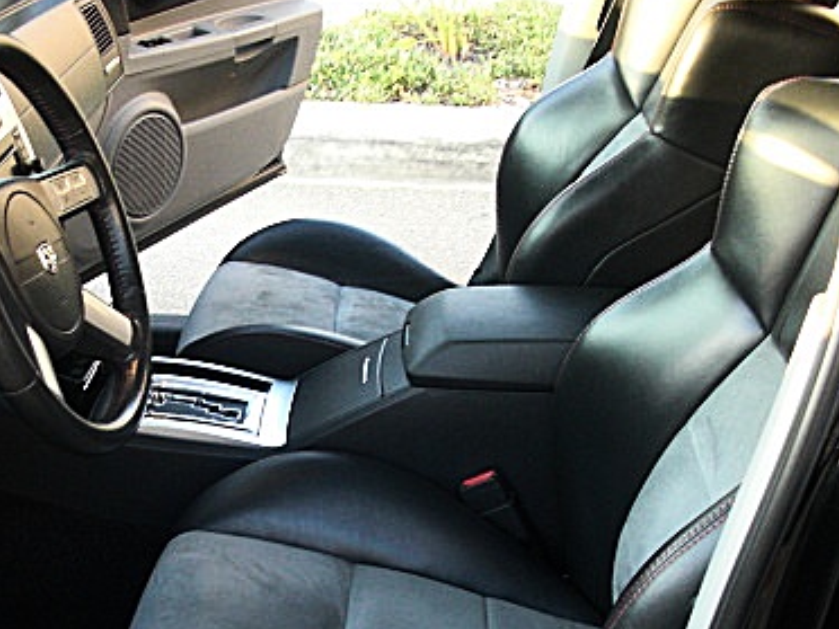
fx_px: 1503
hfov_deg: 30.9
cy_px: 453
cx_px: 268
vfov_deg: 23.5
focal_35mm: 62
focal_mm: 6.3
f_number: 2.8
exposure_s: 1/60
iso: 200
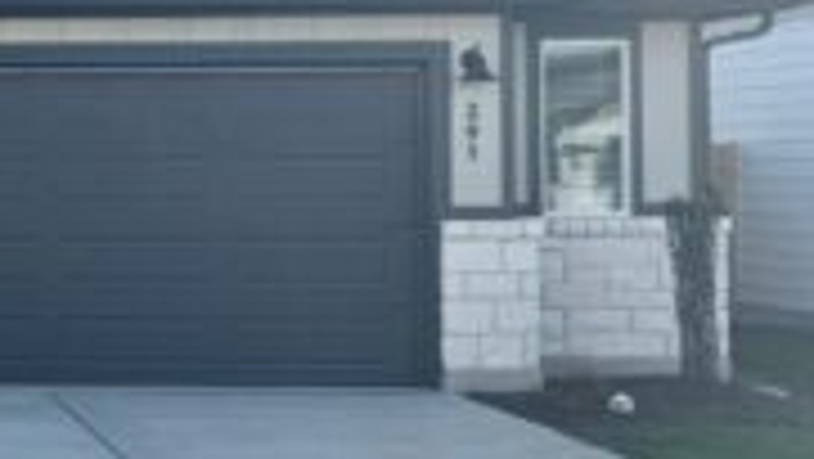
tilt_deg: +1.3
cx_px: -218
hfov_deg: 24.4
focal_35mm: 77
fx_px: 1663
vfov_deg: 15.7
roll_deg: +0.4
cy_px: 140
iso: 80
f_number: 1.78
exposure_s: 1/4310
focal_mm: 6.76
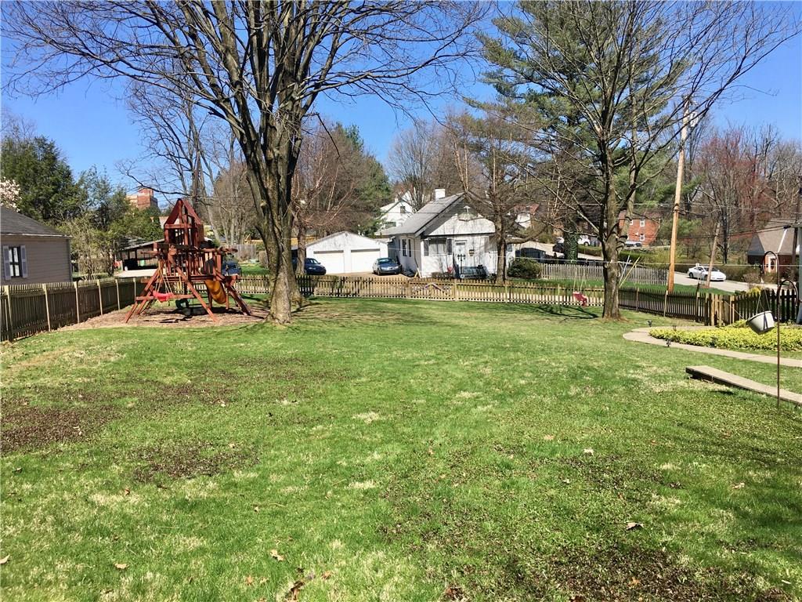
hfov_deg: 61.7
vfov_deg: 48.2
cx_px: 401
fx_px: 672
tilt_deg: -5.1
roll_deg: +2.0
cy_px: 301
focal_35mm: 29
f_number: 2.2
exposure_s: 1/1304
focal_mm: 4.15
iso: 25
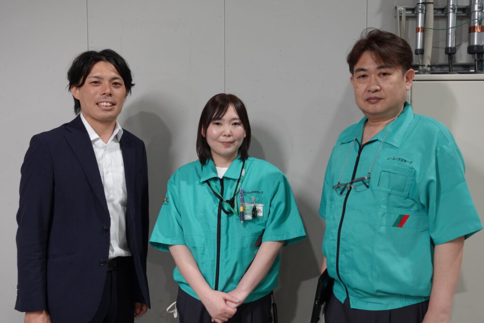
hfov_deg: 51.9
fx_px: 497
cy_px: 162
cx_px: 242
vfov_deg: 36.0
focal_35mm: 37
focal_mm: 14.3
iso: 400
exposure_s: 1/40
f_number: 2.8
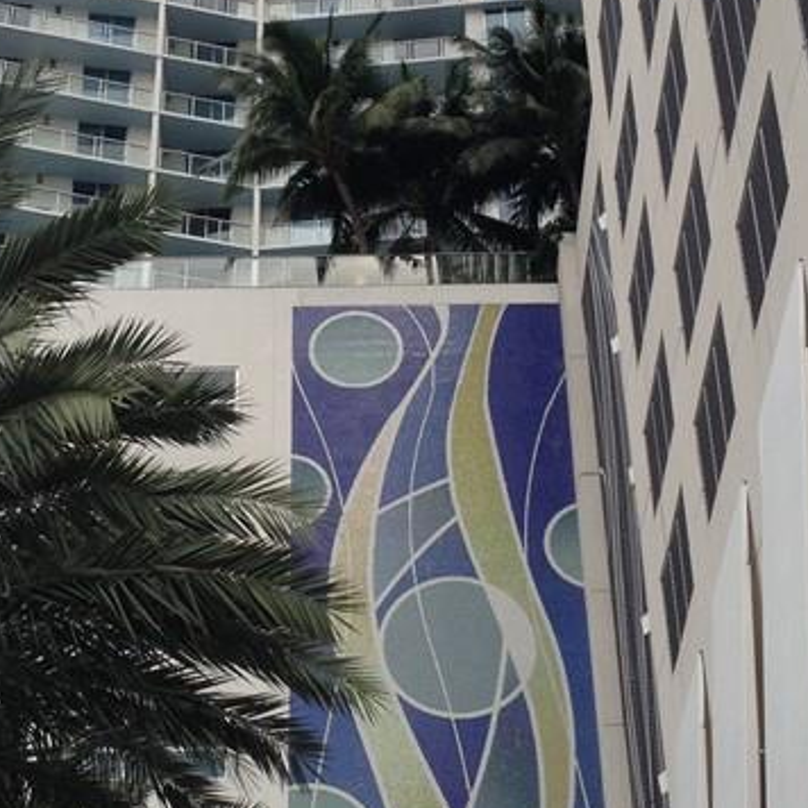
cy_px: 256
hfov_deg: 20.6
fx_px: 2218
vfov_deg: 20.6
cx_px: 327
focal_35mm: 84
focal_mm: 4.12
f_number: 2.4
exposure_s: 1/903
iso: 50
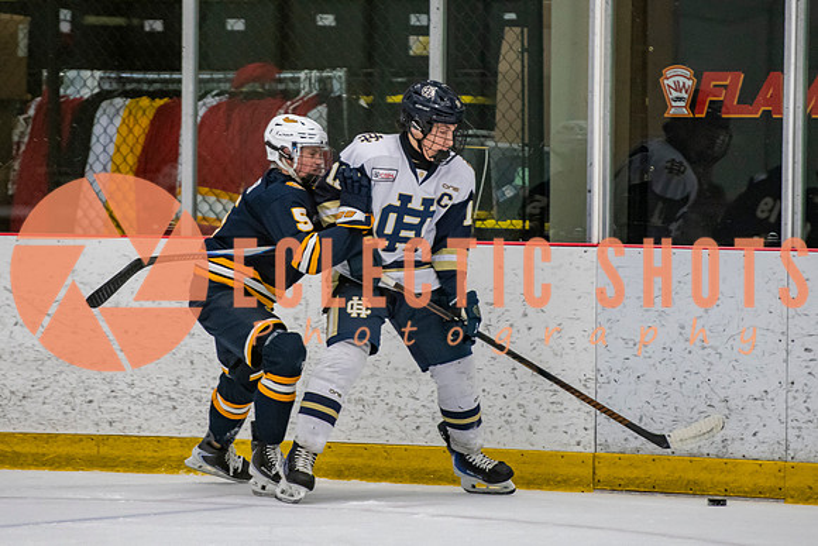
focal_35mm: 331
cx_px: 334
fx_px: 7534
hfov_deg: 6.2
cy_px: 193
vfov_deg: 4.1
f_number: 3.2
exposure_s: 1/640
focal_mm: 200
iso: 2000
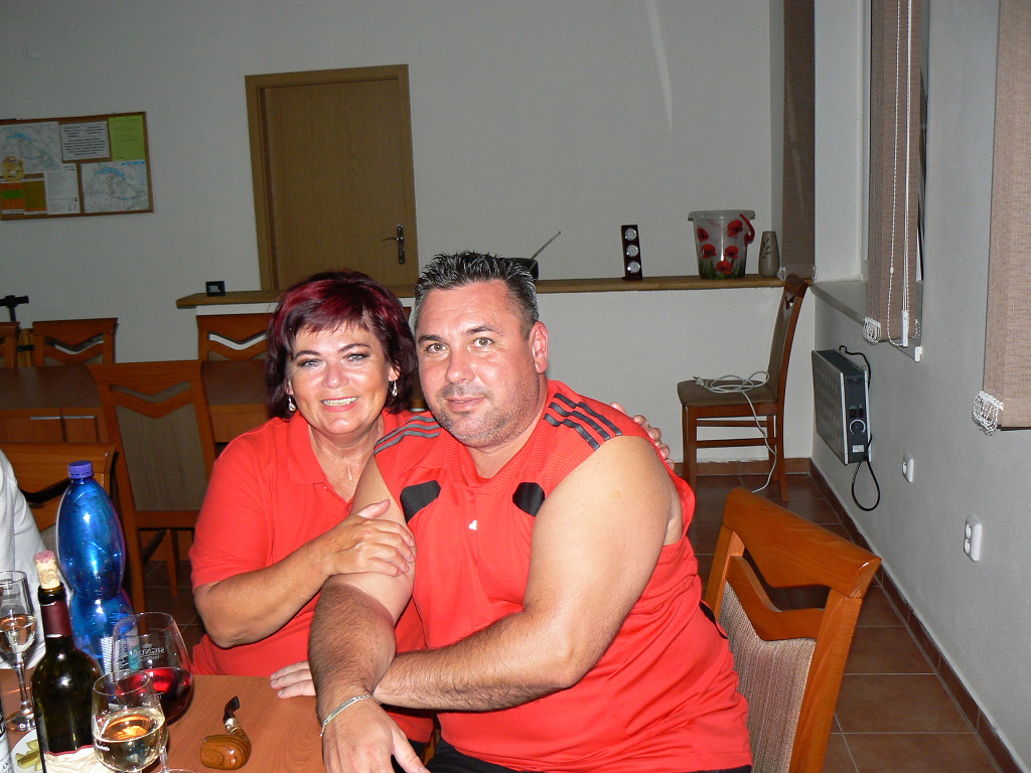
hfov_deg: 51.4
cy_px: 386
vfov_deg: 39.7
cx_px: 516
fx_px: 1072
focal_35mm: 36
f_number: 2.8
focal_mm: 6
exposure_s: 1/30
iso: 100
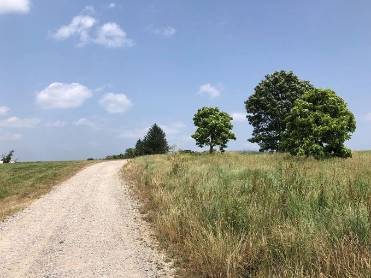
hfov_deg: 55.3
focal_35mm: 33
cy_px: 163
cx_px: 168
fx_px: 354
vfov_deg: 42.8
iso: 20
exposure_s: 1/2857
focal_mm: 4
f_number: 1.8
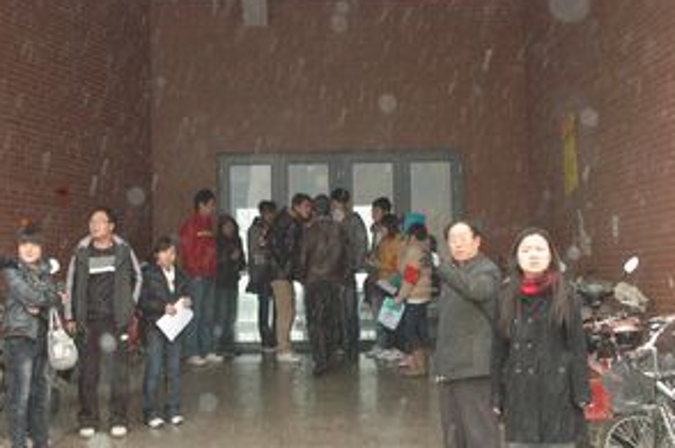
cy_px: 272
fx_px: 1123
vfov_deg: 22.5
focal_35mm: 60
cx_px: 294
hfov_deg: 33.4
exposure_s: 1/60
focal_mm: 28
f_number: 5
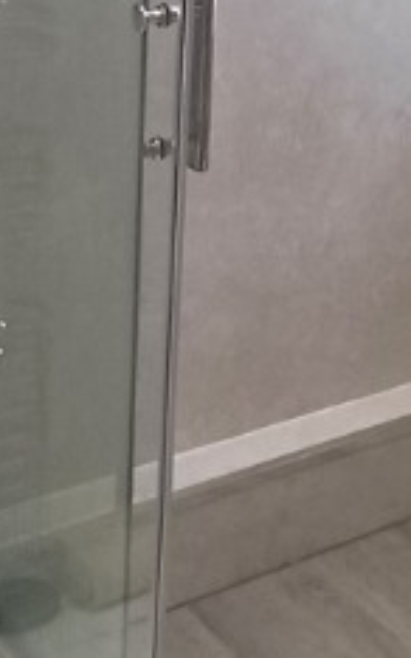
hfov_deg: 14.0
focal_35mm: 87
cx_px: 622
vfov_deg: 23.2
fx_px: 1561
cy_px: 59
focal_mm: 1.64
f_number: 2.2
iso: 100
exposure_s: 1/50
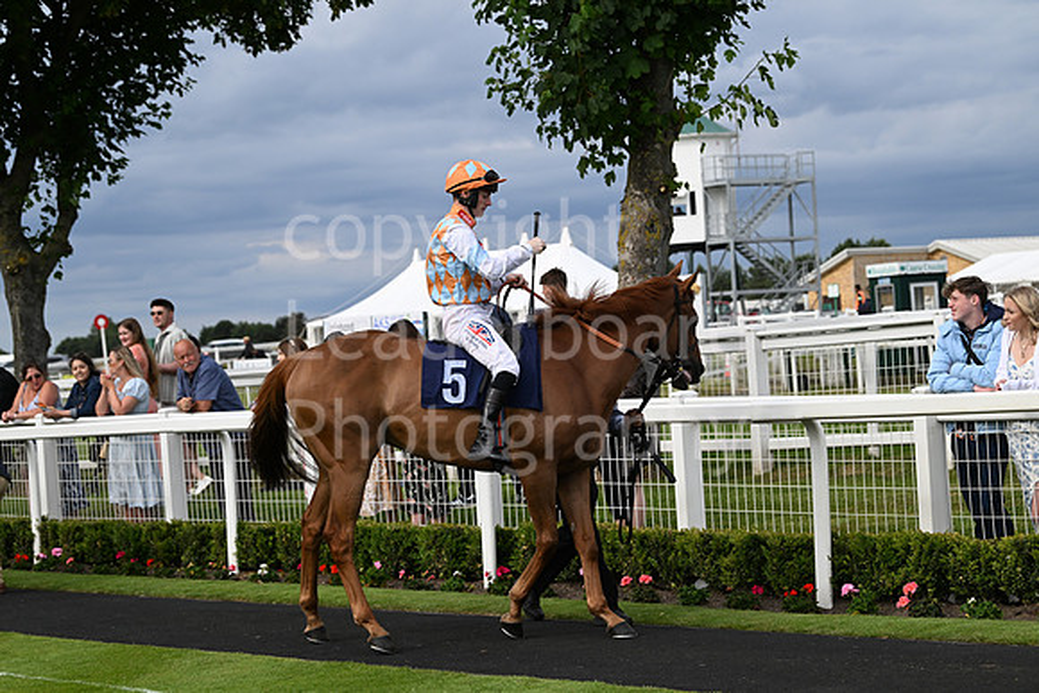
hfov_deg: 21.5
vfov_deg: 14.4
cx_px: 520
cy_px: 346
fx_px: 2742
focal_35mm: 95
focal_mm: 95
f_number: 5.6
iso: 640
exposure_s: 1/2500
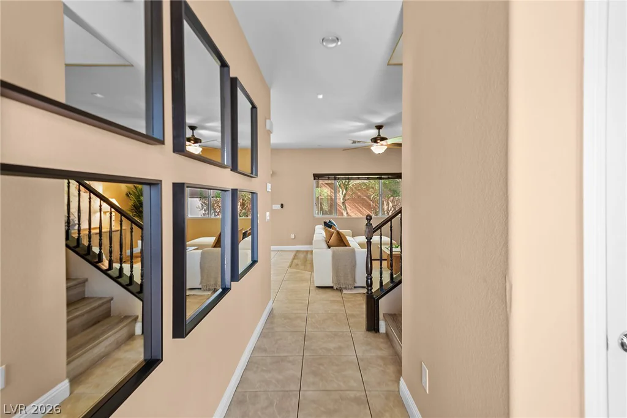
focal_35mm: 16
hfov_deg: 96.7
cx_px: 314
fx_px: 279
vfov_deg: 73.8
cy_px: 209
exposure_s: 1
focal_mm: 16
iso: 100
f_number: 8
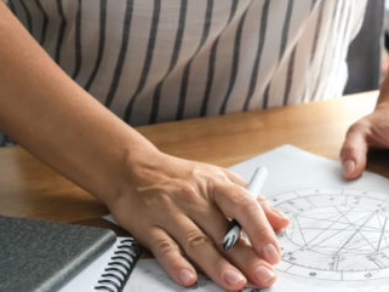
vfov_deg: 16.4
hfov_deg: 21.7
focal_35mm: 89
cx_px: 325
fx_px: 1001
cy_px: 246
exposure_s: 1/200
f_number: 4
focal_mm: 30.2
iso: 160
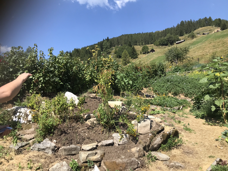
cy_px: 86
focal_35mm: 28
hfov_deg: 63.4
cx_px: 114
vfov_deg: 49.7
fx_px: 184
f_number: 1.8
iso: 20
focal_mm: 3.99
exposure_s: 1/1546
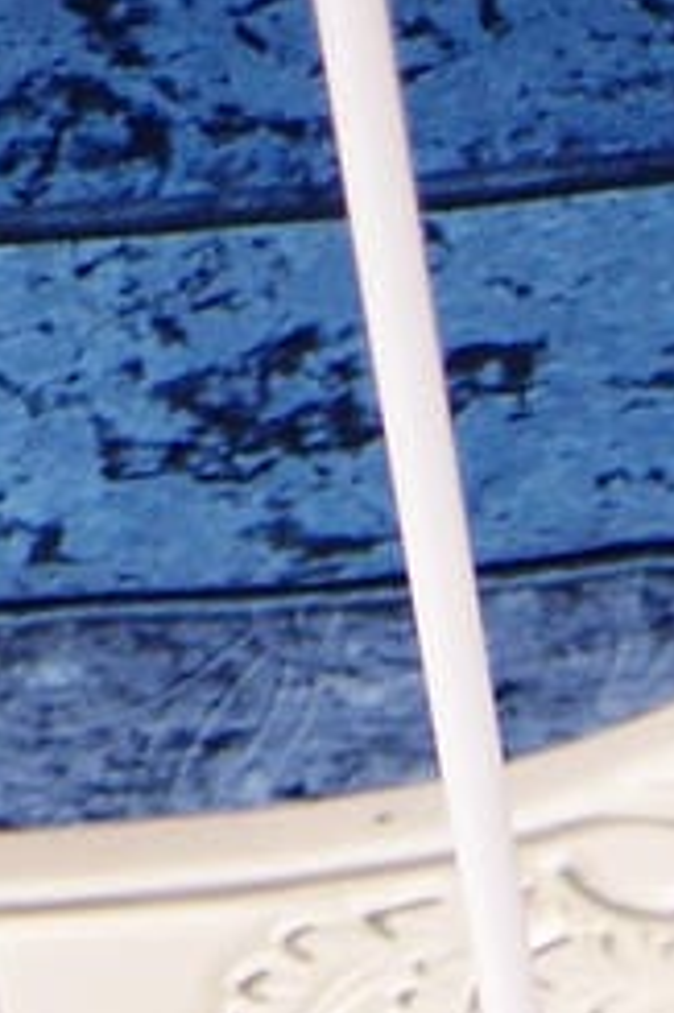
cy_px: 3252
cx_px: 1344
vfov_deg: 7.6
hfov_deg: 5.9
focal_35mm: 228
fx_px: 6412
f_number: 3.2
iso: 400
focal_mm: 21
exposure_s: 1/80
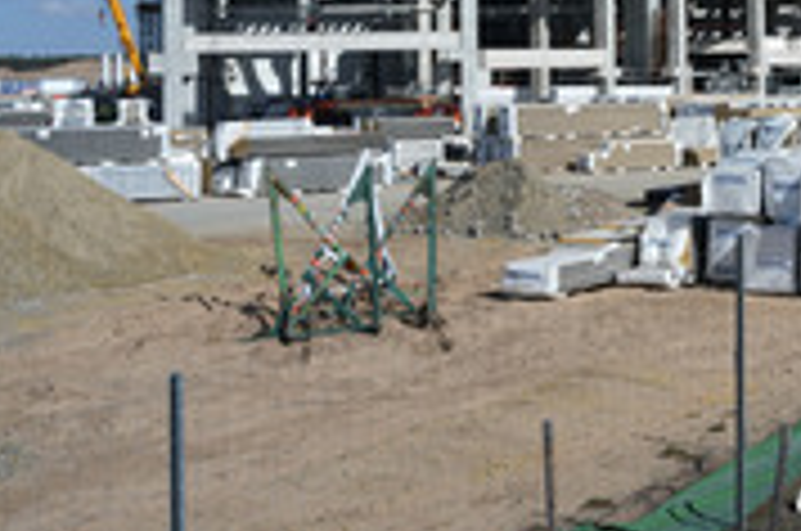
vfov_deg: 17.4
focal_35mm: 76
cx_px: 853
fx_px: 1688
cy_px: -22
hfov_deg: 25.0
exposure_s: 1/500
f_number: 9
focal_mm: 30
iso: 320
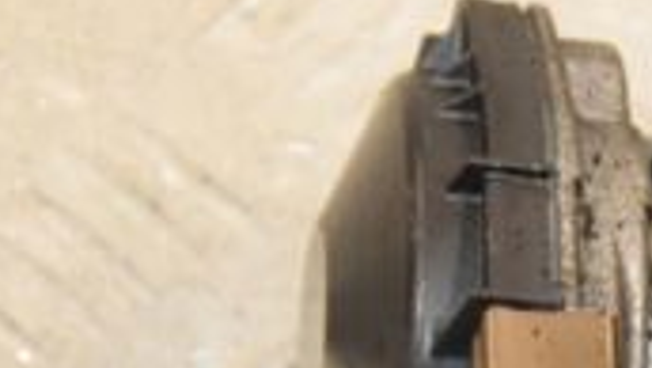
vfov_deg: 4.0
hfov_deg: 7.0
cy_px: 482
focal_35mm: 304
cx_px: 925
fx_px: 5259
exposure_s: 1/200
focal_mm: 52
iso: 1600
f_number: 6.3
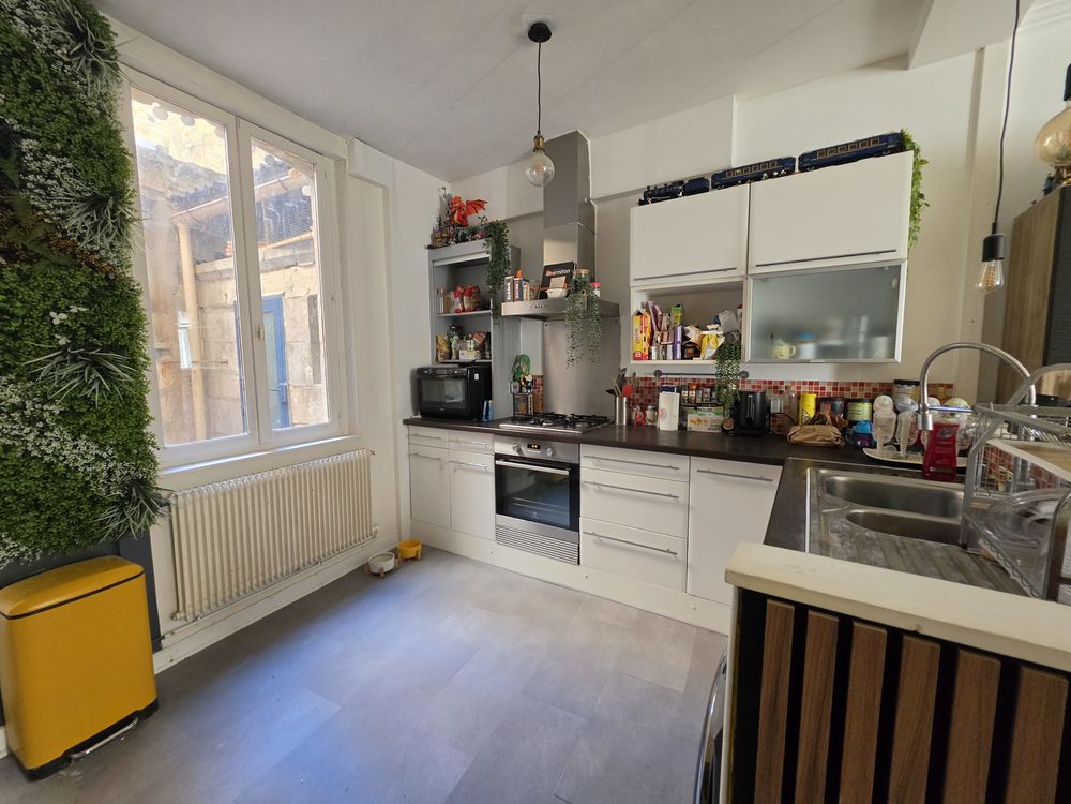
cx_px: 536
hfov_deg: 106.2
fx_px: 402
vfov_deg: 89.9
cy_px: 402
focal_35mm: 13
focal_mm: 2.2
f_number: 1.9
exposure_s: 1/100
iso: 400
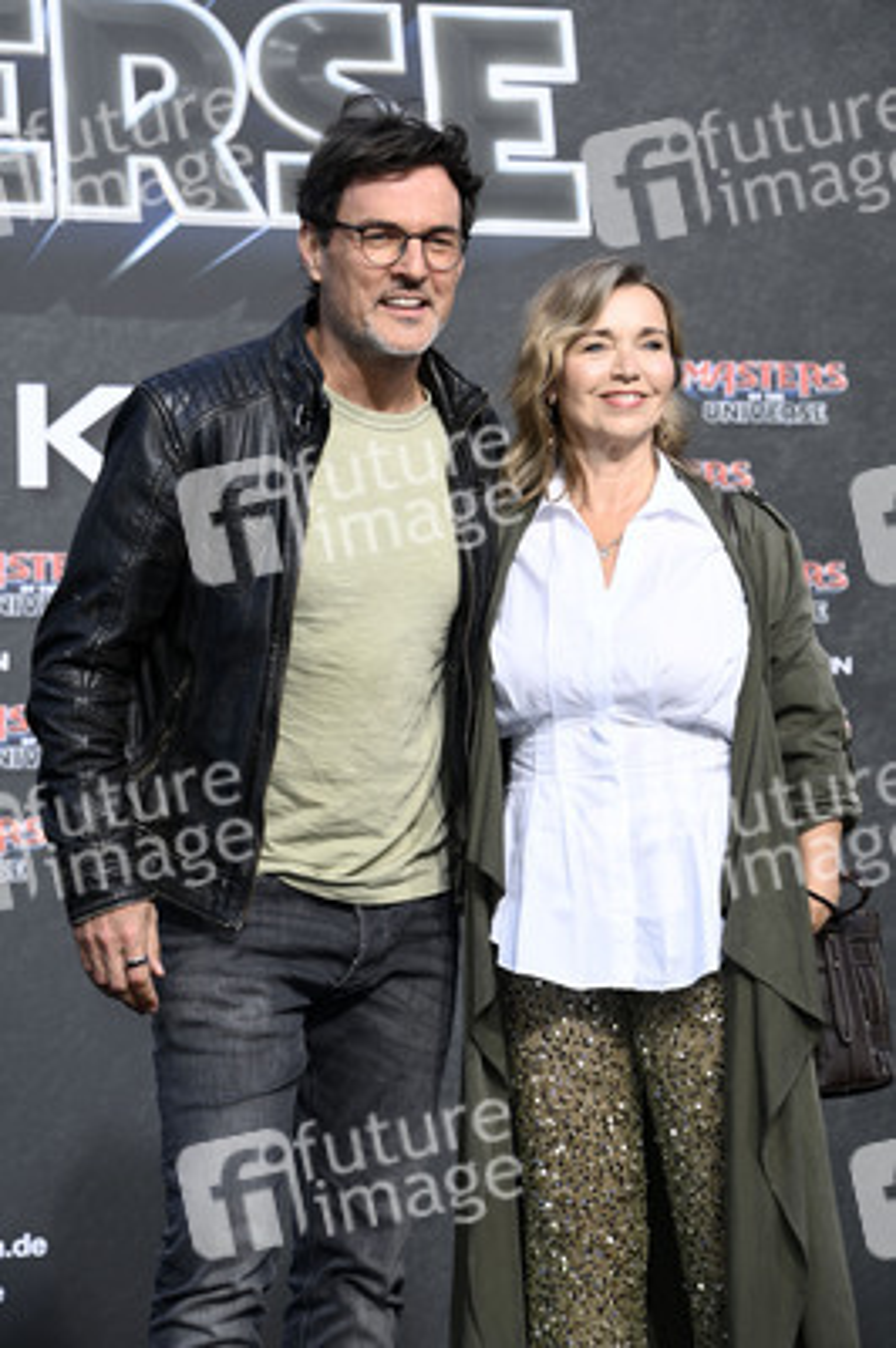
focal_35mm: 125
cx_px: 448
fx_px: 4674
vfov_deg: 16.4
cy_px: 674
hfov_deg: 10.9
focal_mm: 125
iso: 250
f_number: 6.3
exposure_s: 1/250
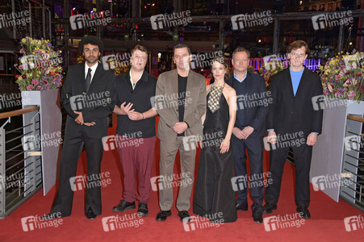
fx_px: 404
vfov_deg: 33.4
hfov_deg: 48.5
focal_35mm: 40
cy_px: 121
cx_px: 182
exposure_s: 1/250
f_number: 5.6
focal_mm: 40
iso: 1600
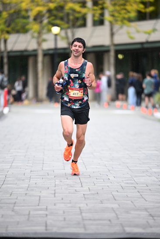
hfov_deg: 6.9
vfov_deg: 10.3
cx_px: 80
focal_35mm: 200
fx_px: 1332
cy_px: 120
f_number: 2.8
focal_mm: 200
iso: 1250
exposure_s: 1/1250
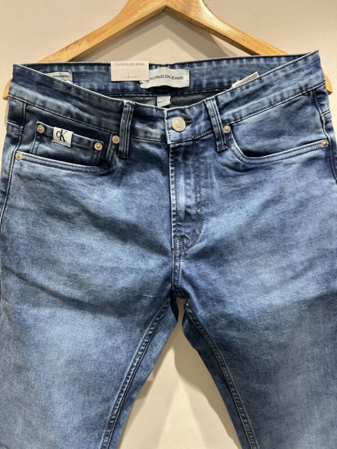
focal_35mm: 26
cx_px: 168
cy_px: 224
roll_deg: -1.1
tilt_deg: -4.6
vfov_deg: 67.3
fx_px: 337
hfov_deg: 53.1
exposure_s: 1/100
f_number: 1.5
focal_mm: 5.7
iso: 80
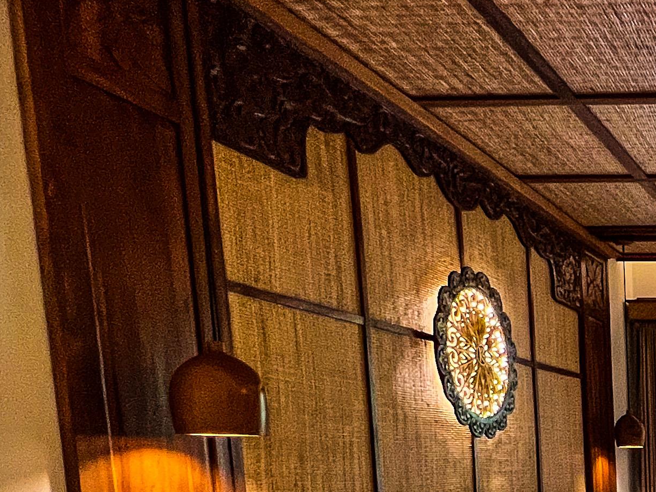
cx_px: 876
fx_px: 815
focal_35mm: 43
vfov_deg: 29.6
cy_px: 566
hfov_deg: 31.9
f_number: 1.8
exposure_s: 1/50
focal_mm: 1.57
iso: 320
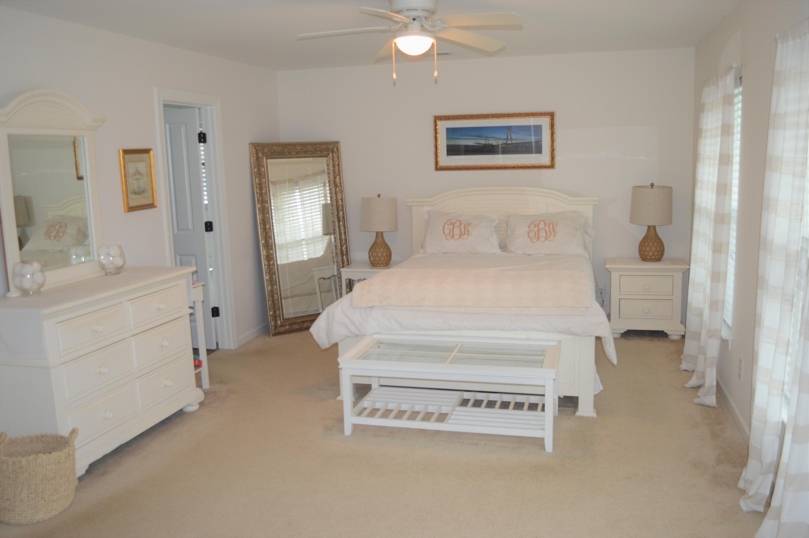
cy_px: 269
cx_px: 404
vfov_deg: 43.5
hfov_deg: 62.0
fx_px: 673
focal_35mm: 30
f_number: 3.8
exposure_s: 1/60
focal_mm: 20
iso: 640
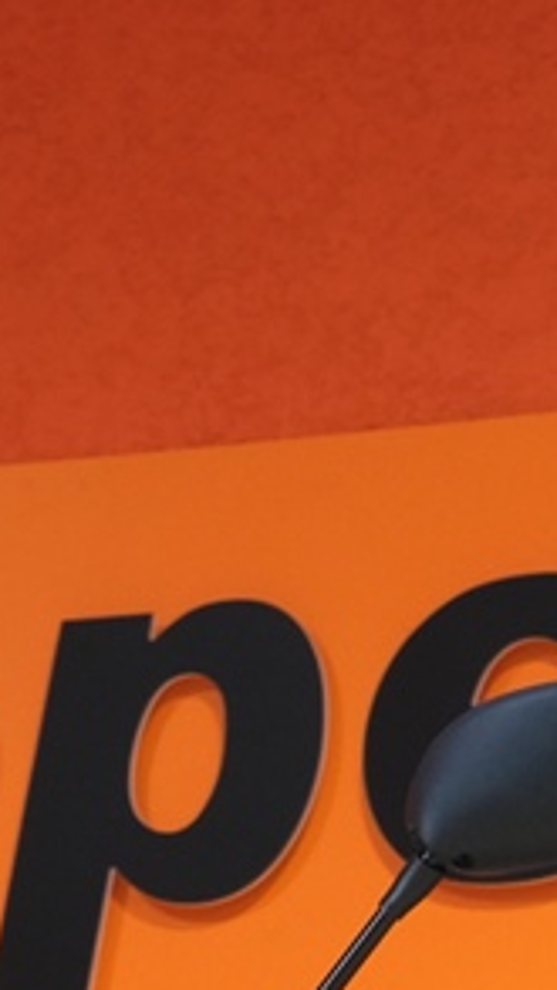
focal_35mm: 263
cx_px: 30
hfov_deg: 4.6
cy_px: 1796
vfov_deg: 7.9
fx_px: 6900
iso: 800
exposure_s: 1/60
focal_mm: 30.8
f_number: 4
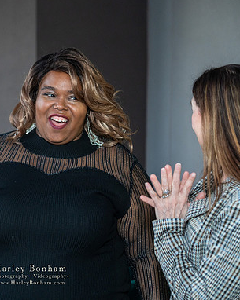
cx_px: 17
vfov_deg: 19.8
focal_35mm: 97
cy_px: 149
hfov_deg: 15.6
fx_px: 862
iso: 1600
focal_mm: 68
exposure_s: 1/160
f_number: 4
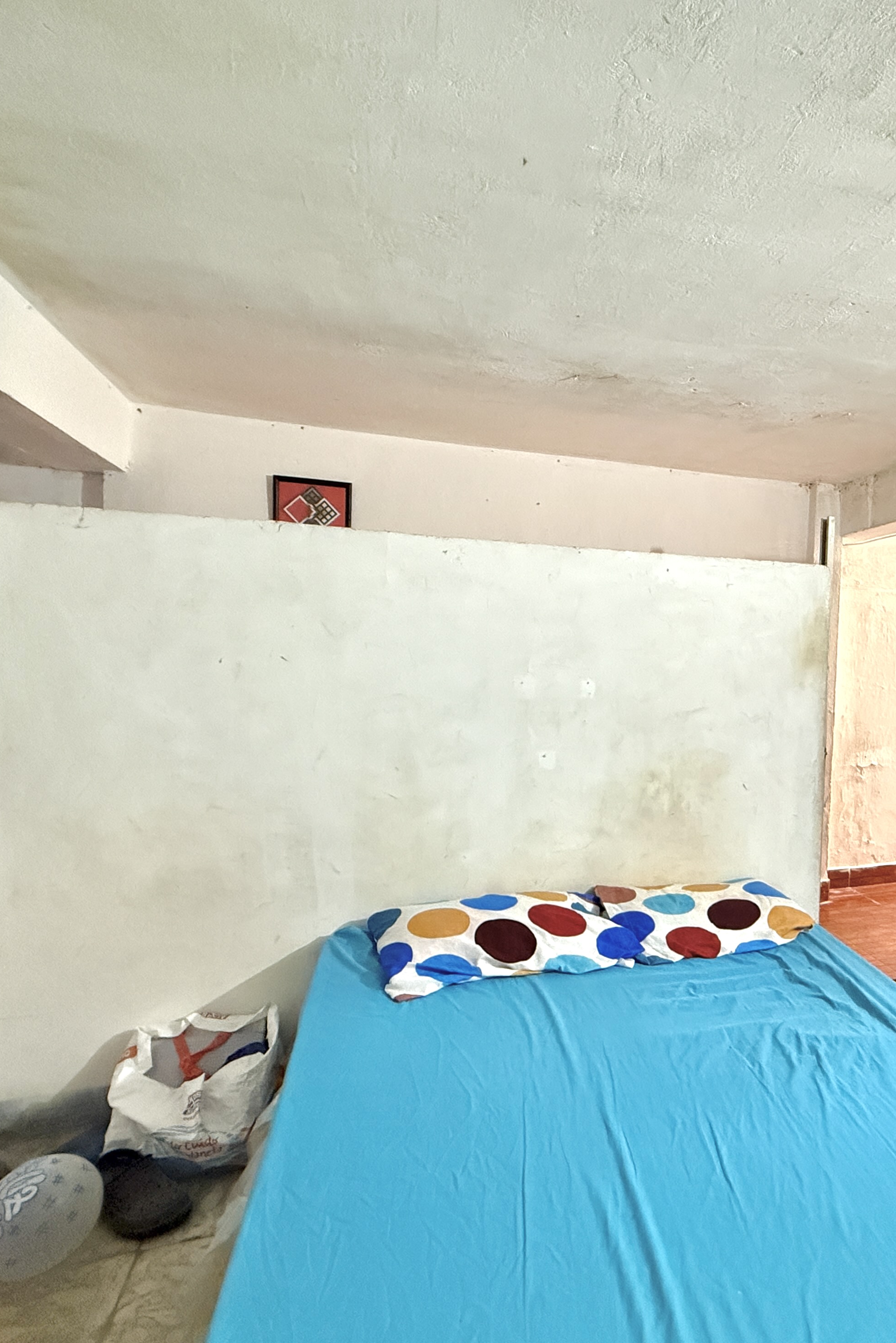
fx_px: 747
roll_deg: -1.5
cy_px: 676
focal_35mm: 20
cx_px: 641
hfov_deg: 59.5
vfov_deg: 84.0
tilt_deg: -1.7
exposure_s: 1/60
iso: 1000
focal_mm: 2.22
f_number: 2.2
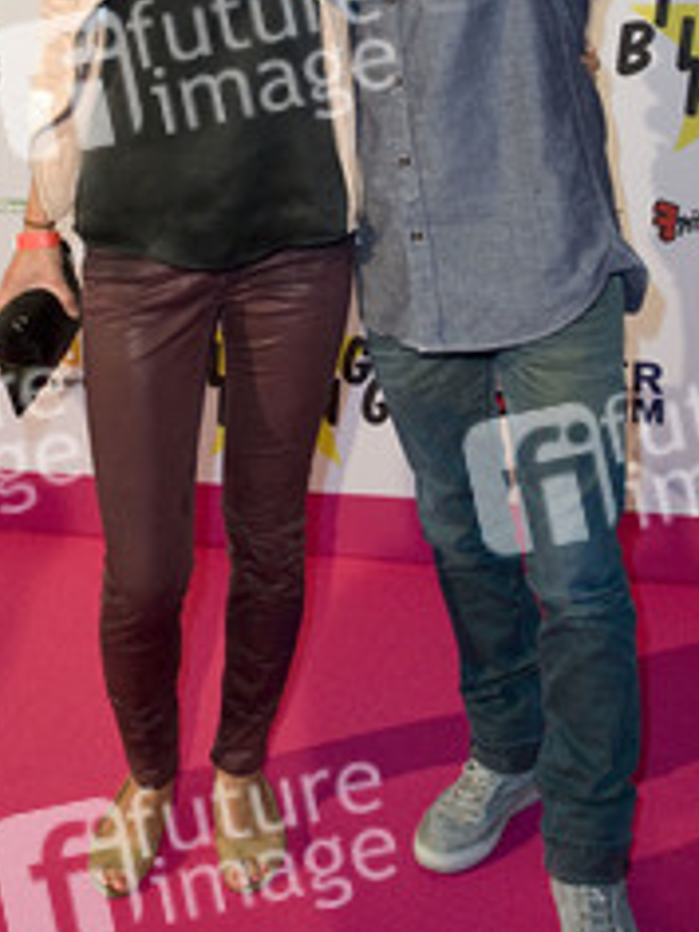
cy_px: 265
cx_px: 310
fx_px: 1185
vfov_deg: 42.0
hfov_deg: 32.8
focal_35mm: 44
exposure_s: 1/200
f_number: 4.5
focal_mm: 27
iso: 1600
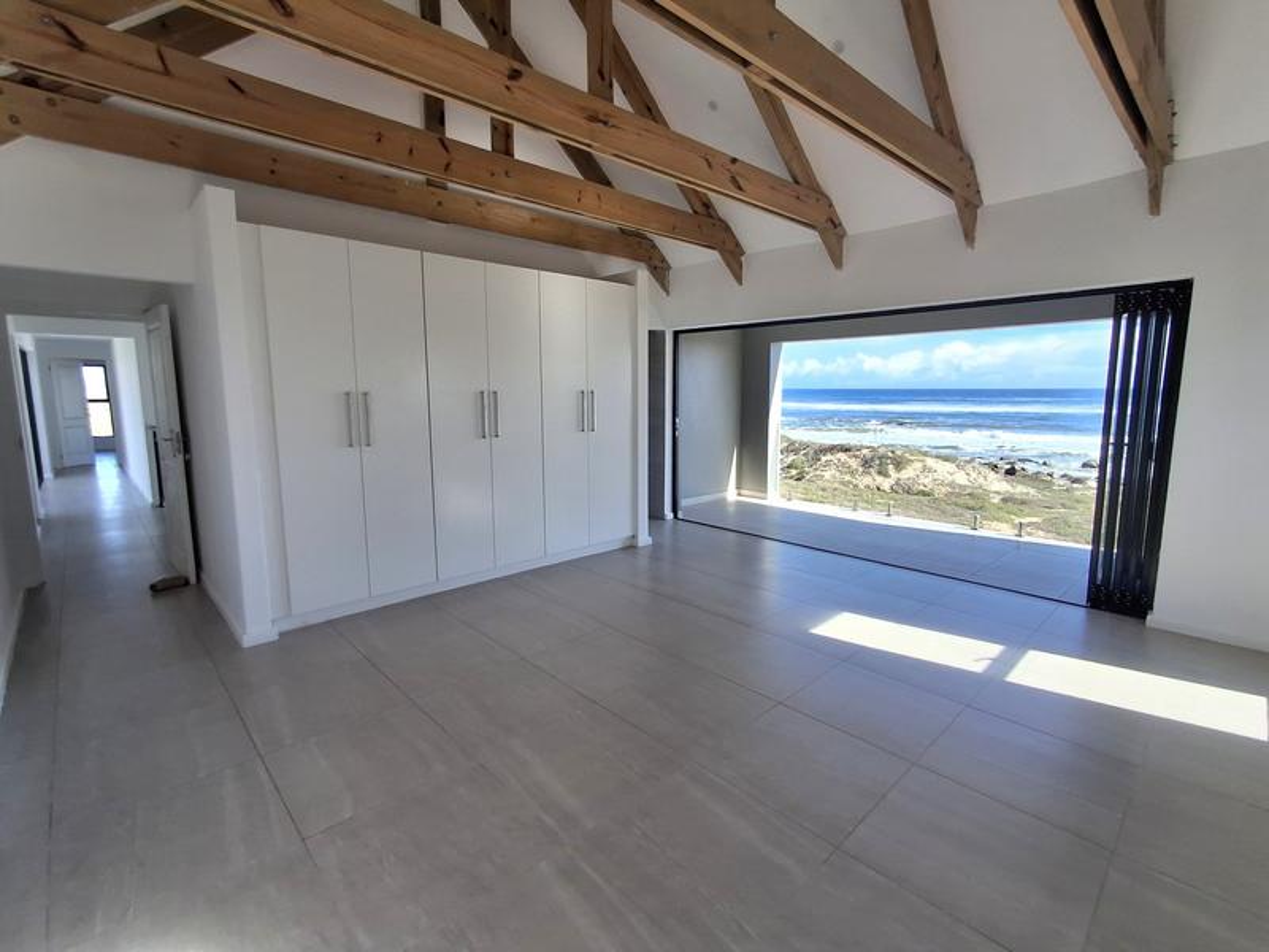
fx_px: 587
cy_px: 476
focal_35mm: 16
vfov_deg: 78.1
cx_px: 634
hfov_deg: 94.5
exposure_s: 1/714
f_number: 2.2
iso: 40
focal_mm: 1.64
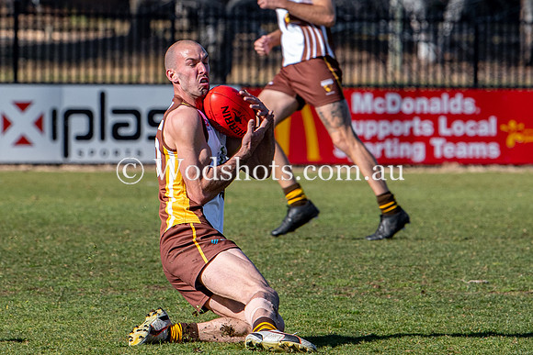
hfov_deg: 3.3
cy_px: 107
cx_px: 220
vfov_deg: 2.2
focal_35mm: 629
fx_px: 9319
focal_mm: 185
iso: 250
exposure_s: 1/1250
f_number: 5
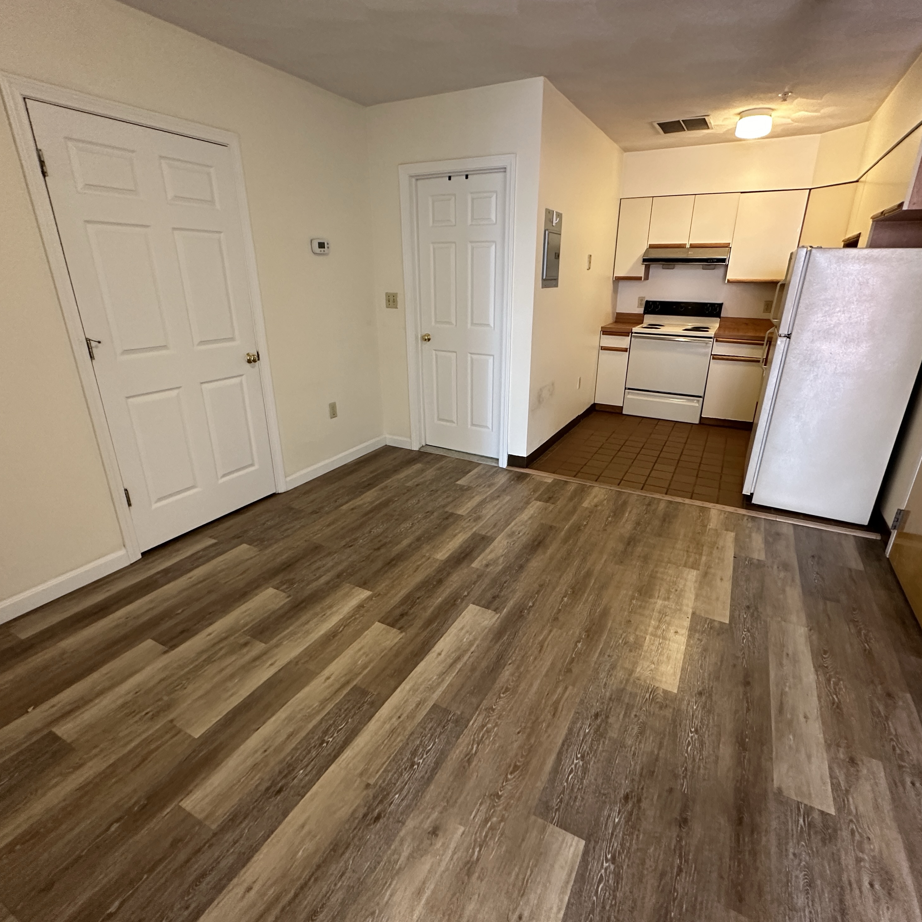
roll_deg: +0.7
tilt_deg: -21.5
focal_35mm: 17
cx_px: 474
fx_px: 512
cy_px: 462
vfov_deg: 84.0
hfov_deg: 83.9
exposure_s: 1/60
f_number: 2.2
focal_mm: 2.22
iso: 400
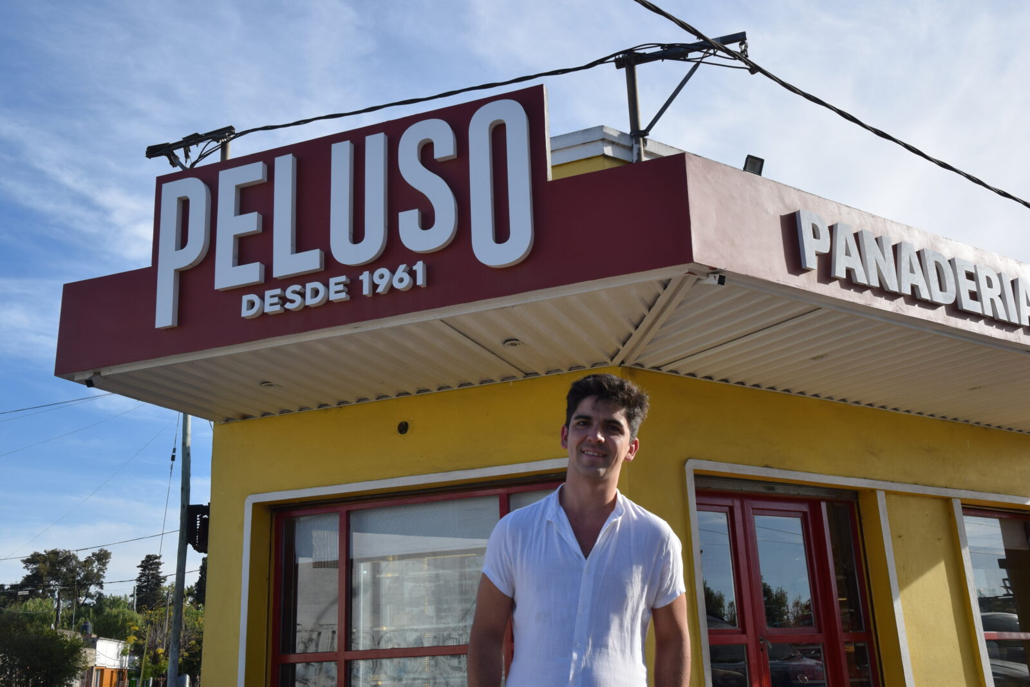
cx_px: 515
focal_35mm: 36
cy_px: 344
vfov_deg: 36.9
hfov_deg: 53.1
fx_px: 1030
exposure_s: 1/320
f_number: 9
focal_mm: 24
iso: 200
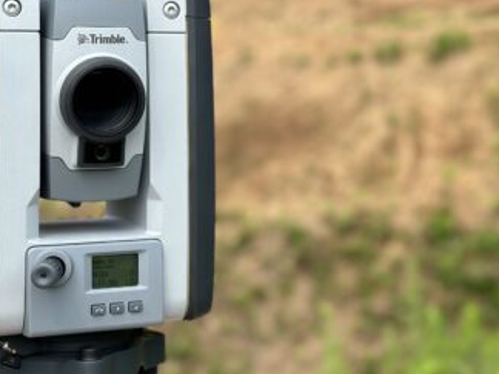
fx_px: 1283
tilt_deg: +1.8
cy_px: 29
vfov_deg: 16.4
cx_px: 286
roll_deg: -0.2
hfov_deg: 22.0
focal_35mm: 89
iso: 80
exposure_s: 1/2160
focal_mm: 6.86
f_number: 1.78
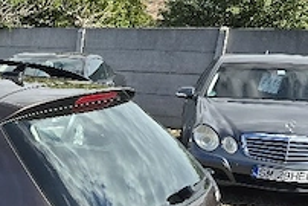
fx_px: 608
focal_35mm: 71
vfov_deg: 18.5
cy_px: 224
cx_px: -122
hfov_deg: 23.9
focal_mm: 6.3
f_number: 1.7
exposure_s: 1/435
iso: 12
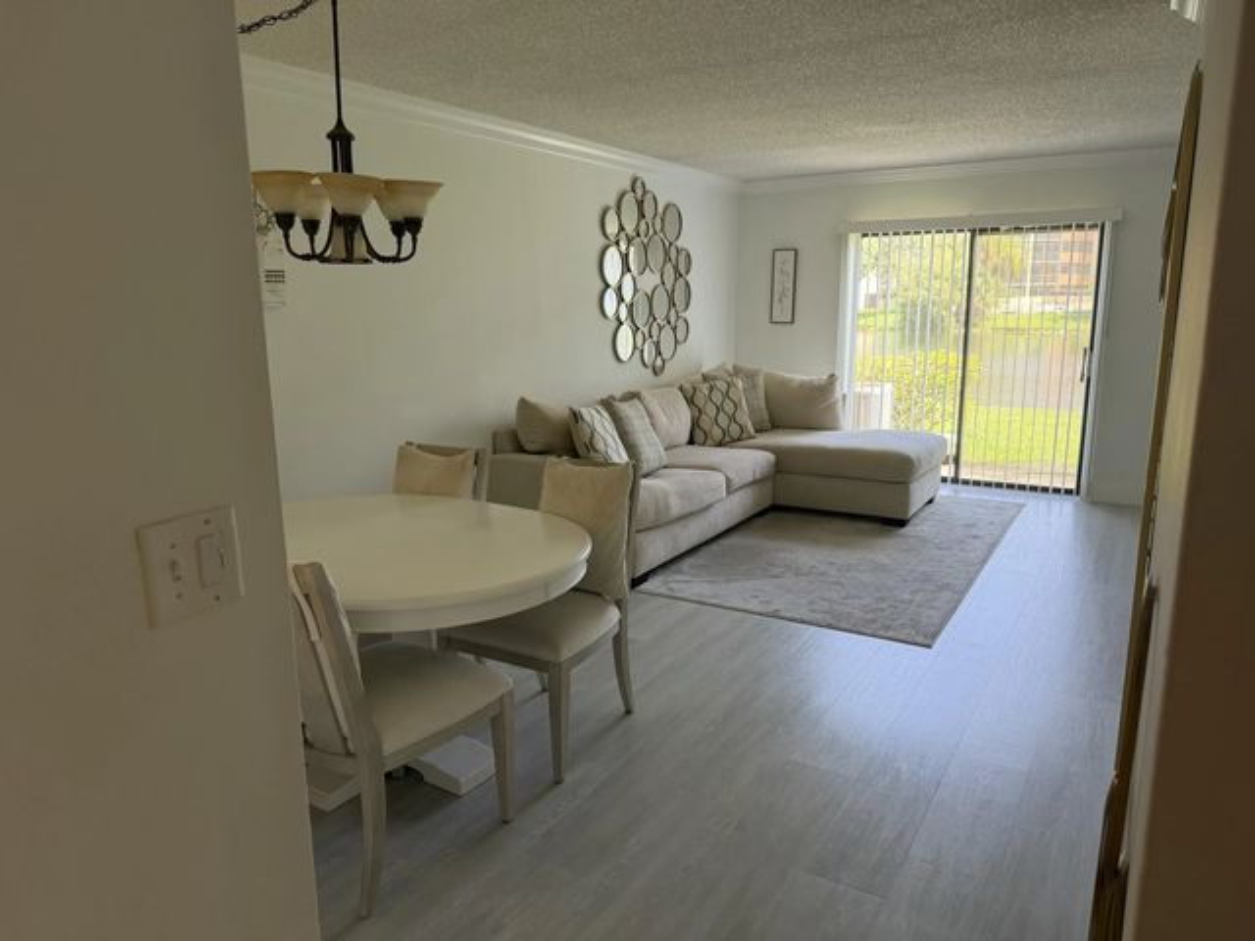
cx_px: 628
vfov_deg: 56.8
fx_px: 870
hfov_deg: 71.6
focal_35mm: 24
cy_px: 470
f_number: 1.78
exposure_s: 1/196
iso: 125
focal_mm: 6.76
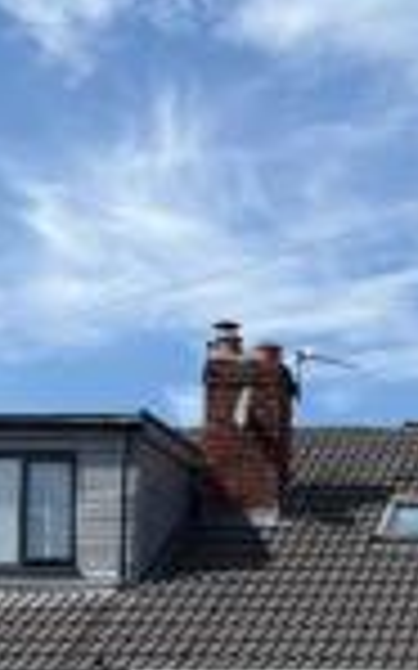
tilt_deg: +4.0
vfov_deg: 25.0
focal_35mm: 78
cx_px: 618
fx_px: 1423
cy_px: 699
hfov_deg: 15.5
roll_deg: -0.2
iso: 50
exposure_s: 1/3279
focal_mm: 5.96
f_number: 1.6
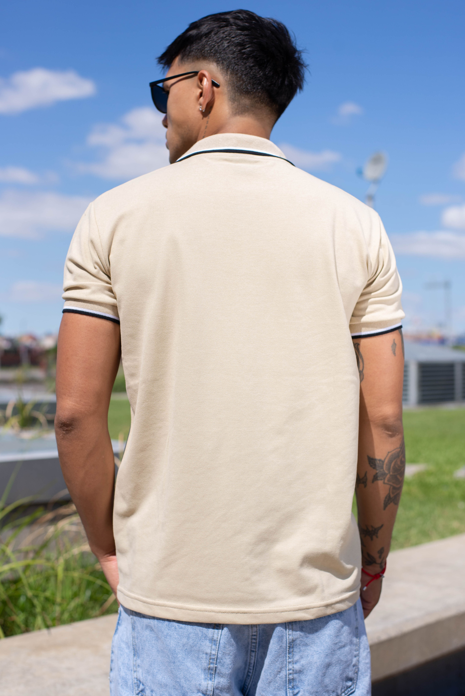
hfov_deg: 26.0
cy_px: 339
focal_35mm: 52
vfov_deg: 38.2
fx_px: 1006
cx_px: 227
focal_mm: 50
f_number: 4
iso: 160
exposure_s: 1/2000
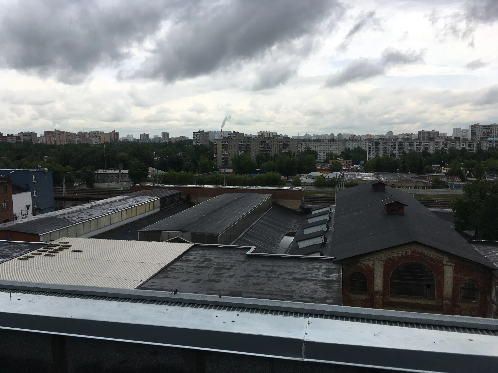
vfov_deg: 48.2
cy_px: 186
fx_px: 417
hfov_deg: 61.7
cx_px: 249
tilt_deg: -7.2
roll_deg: +0.6
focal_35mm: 29
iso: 25
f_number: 2.2
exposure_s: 1/1570
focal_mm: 4.15
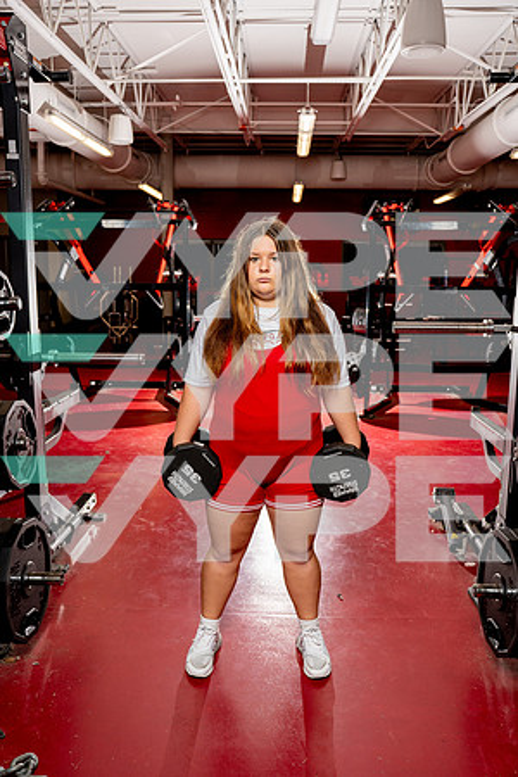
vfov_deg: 61.9
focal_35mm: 30
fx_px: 647
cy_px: 388
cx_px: 259
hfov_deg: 43.6
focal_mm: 30
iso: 250
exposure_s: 1/250
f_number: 4.5
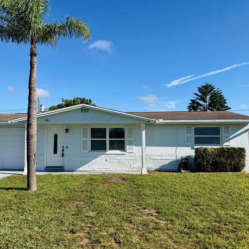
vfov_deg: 55.6
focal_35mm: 29
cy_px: 125
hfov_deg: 55.5
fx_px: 236
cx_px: 112
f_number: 1.8
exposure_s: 1/4098
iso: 64
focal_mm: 6.93
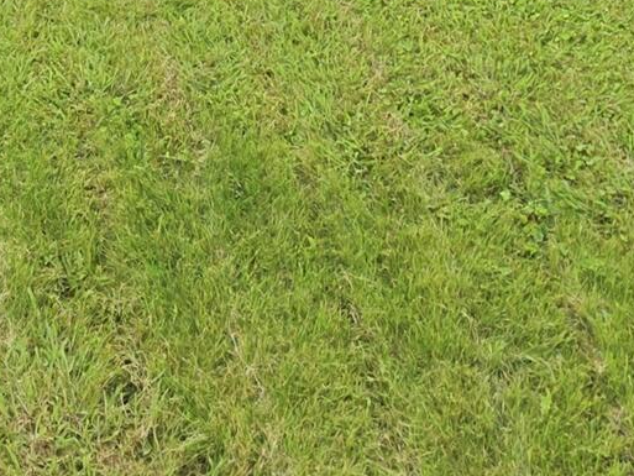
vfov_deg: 10.8
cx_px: -188
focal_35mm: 117
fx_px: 2143
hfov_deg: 16.0
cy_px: -660
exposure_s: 1/3200
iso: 400
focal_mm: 8.7
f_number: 1.8
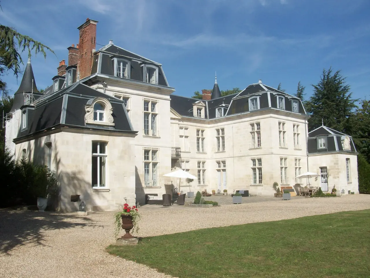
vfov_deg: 41.8
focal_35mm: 34
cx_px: 185
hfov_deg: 54.0
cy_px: 139
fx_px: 363
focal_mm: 5.7
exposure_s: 1/471
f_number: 5.5
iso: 64
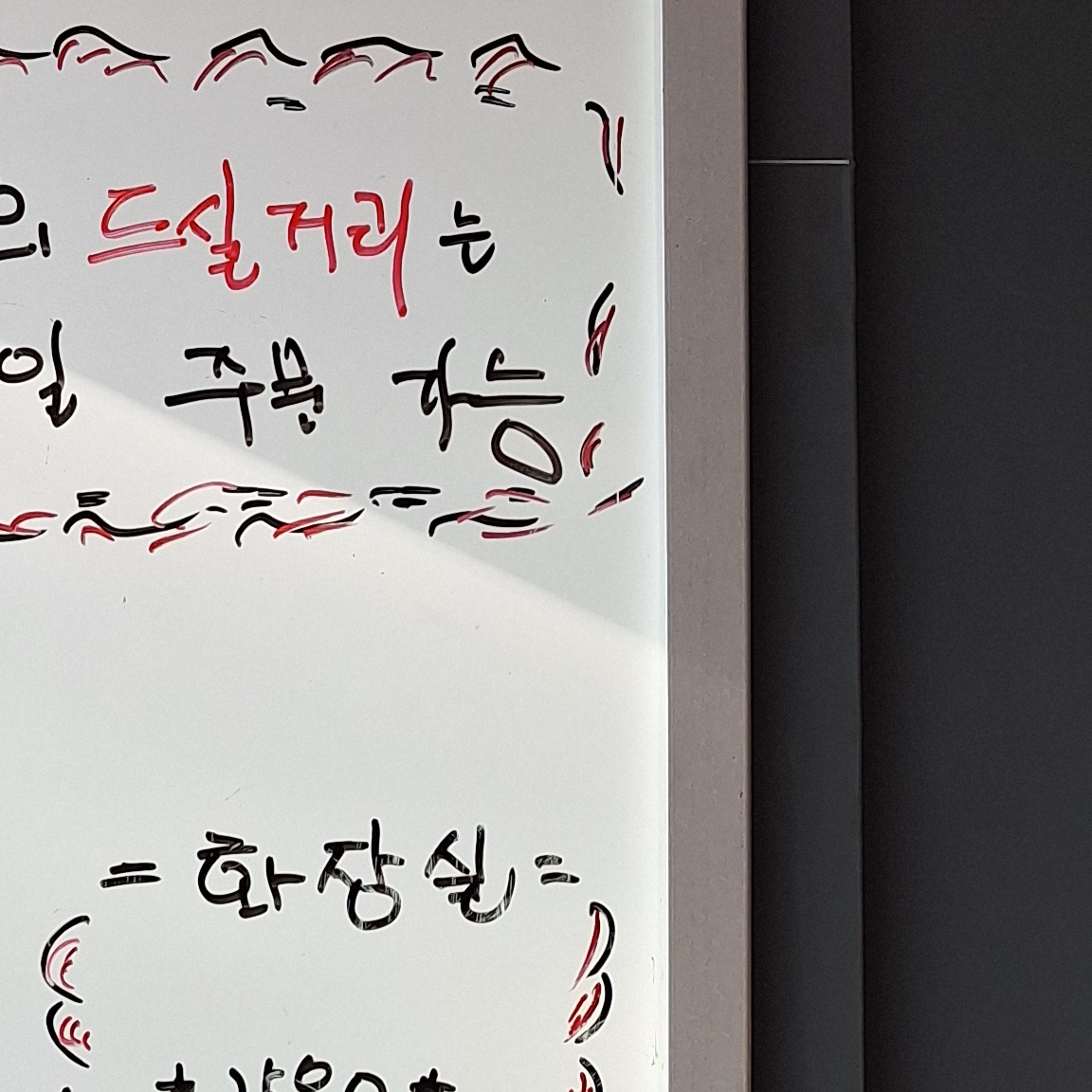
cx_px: -252
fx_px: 2570
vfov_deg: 21.5
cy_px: -355
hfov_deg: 22.0
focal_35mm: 72
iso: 40
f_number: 1.8
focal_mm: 5.54
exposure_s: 1/102
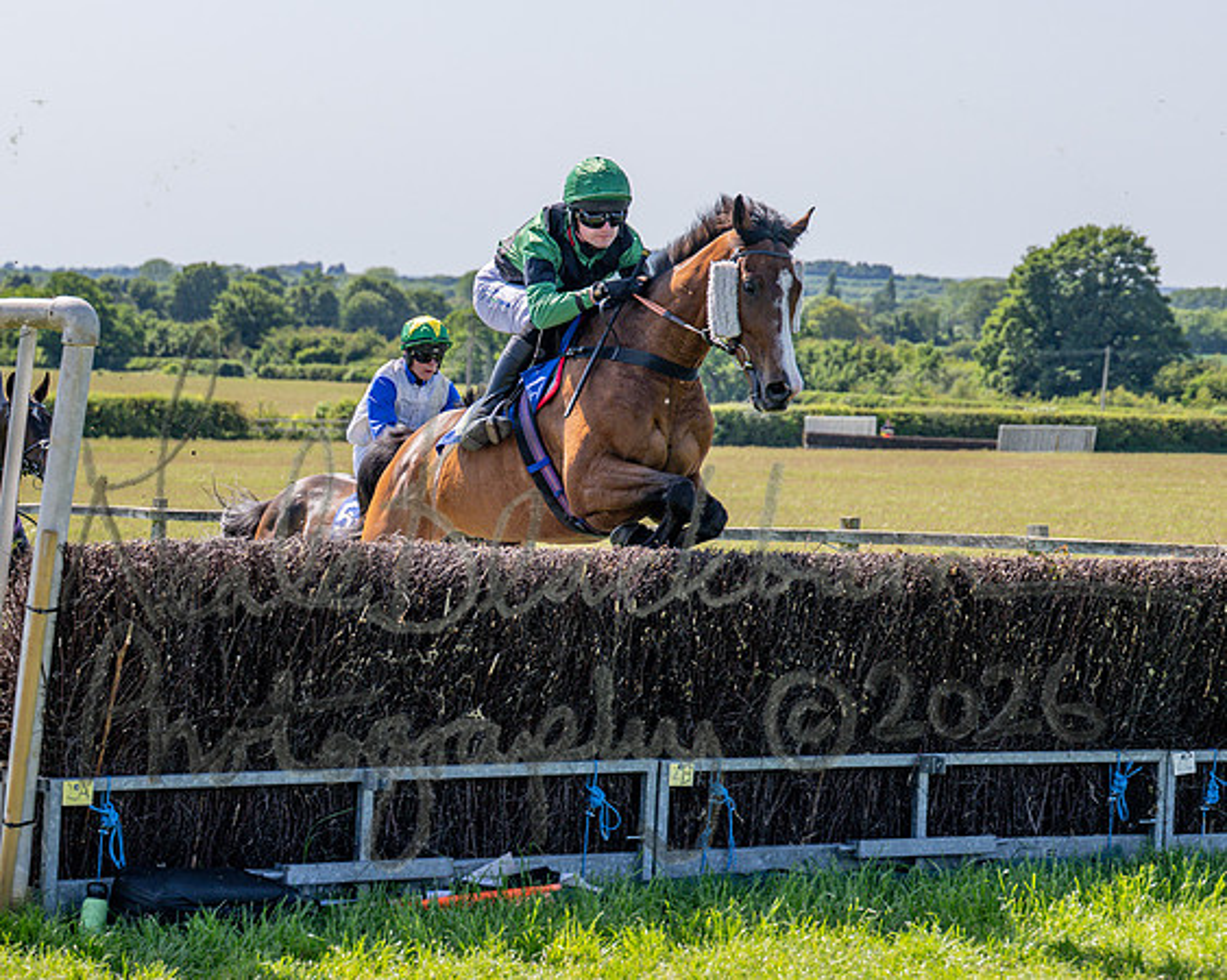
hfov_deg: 15.5
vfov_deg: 12.4
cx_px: 527
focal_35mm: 124
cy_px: 392
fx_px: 4496
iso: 200
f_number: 4
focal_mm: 80
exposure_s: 1/2000
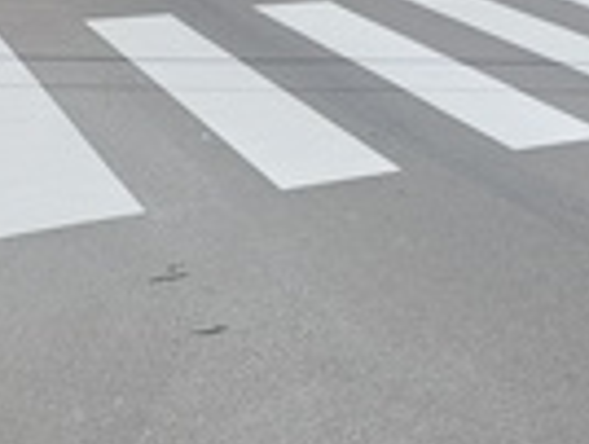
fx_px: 1313
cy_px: 26
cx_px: 804
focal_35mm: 77
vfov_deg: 18.8
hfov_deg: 22.2
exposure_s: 1/3300
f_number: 1.8
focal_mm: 5.4
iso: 25
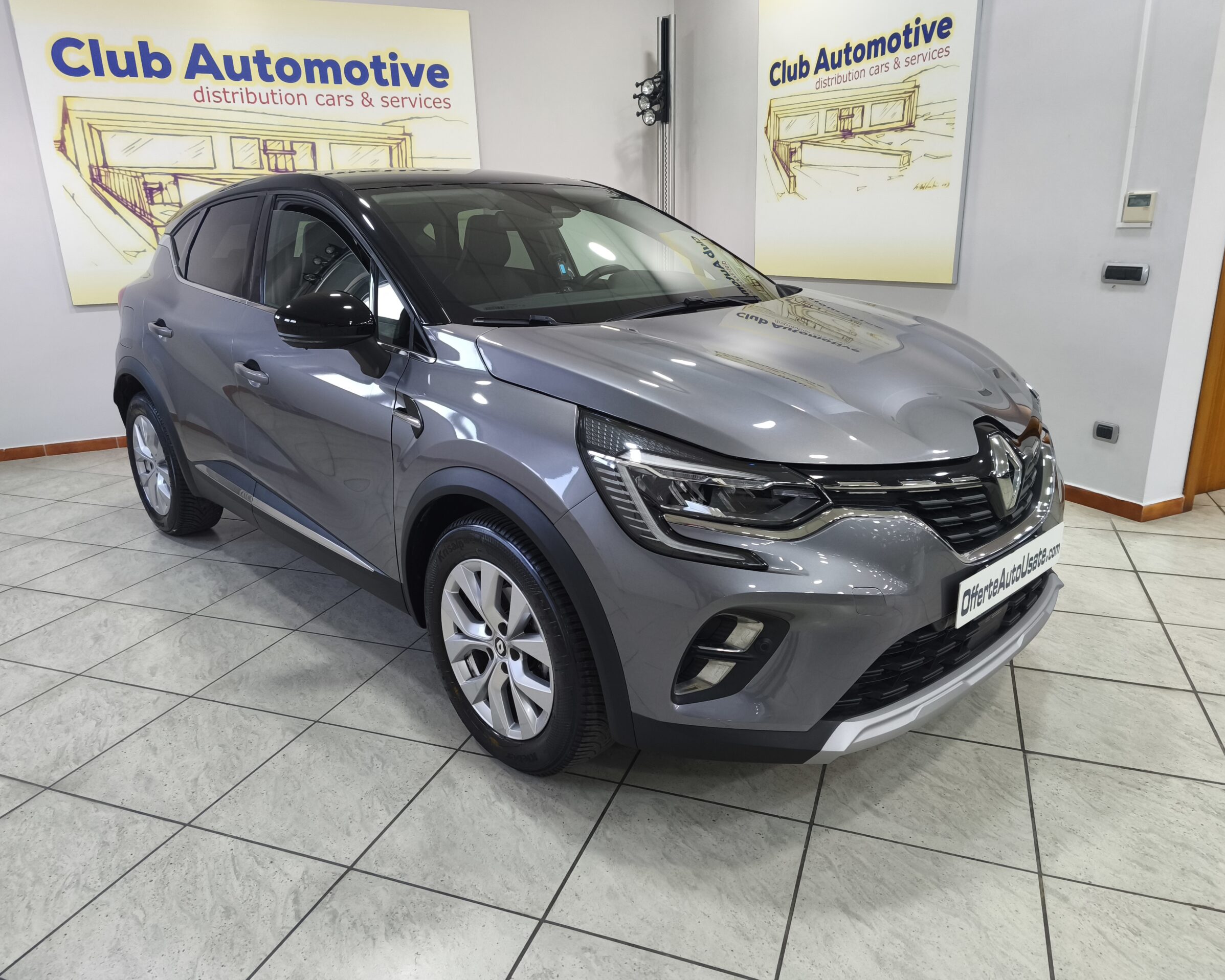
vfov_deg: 58.8
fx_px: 870
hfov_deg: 70.3
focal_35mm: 24
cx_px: 597
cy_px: 489
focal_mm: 5.35
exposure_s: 1/50
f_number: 1.7
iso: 500
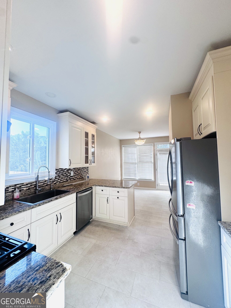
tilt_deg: +3.2
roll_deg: +0.8
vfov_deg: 102.1
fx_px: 125
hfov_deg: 85.7
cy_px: 154
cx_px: 116
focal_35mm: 14
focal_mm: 2.22
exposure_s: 1/120
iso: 64
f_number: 2.2
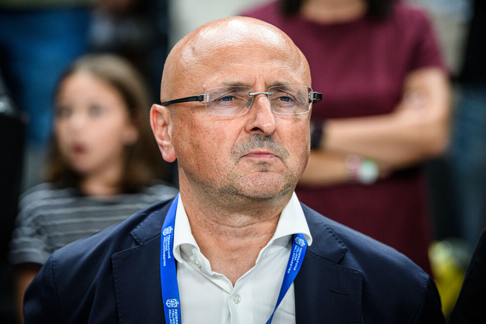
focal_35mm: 156
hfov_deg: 13.2
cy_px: 162
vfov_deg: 8.8
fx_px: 2106
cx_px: 243
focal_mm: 155
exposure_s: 1/1000
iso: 2500
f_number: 3.5
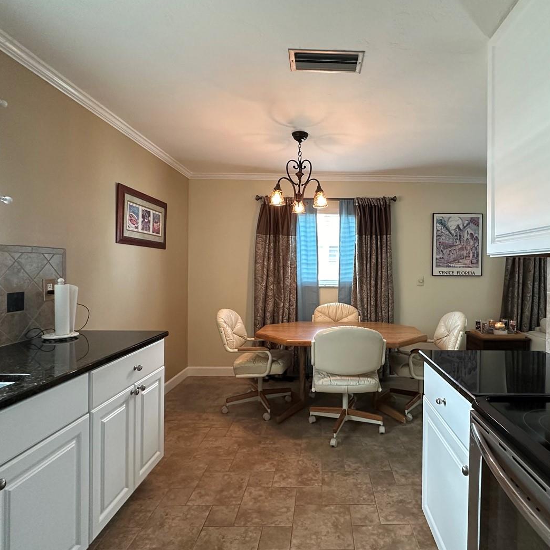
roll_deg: +0.1
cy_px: 270
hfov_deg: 76.9
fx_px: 342
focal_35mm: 19
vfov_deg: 77.7
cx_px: 328
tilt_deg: +0.5
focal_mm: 2.22
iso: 320
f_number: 2.2
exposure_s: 1/60
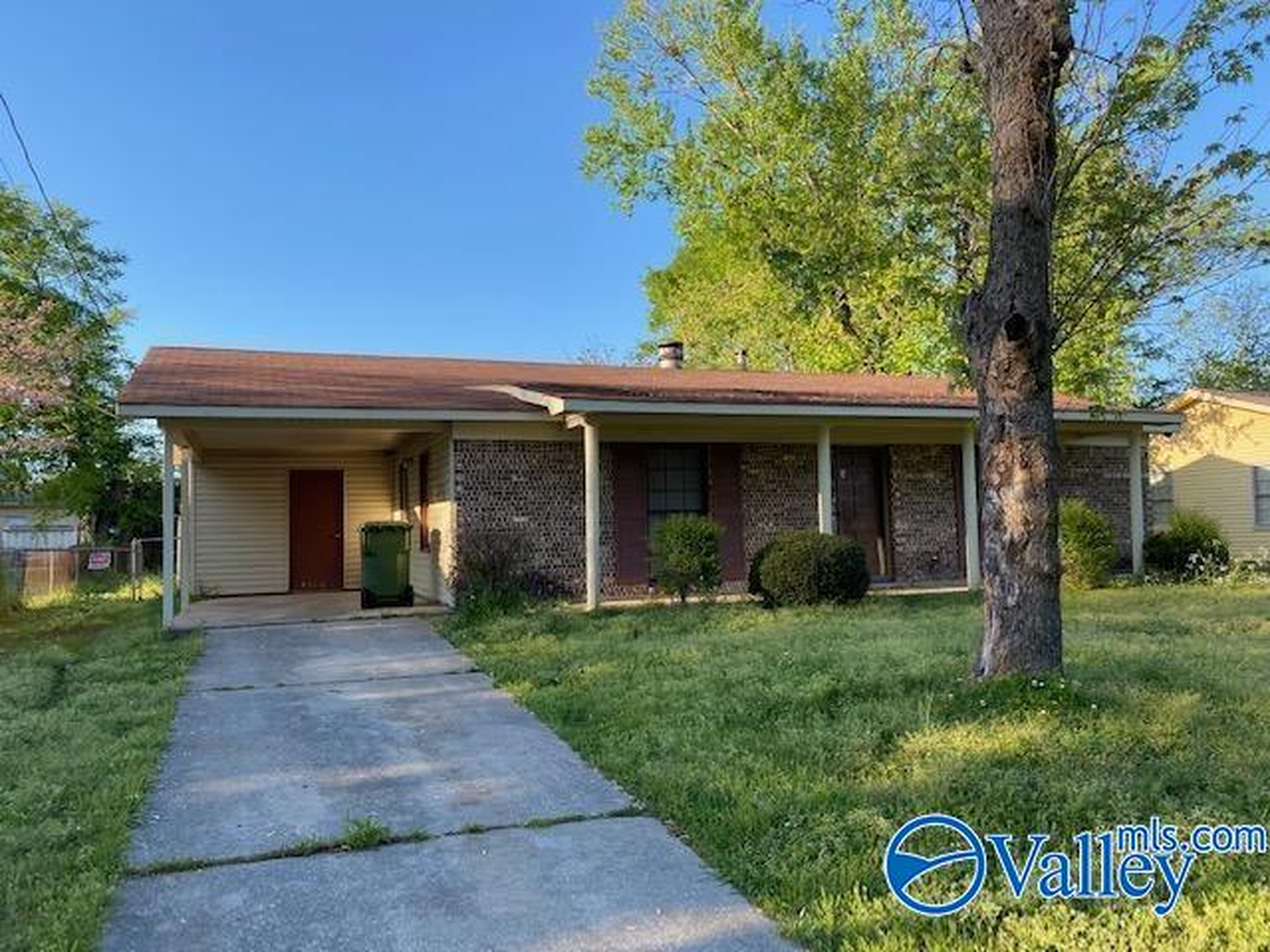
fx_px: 954
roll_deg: +1.1
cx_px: 635
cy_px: 476
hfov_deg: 67.3
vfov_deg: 53.1
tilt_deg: +2.7
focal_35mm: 26
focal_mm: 4.25
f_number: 1.8
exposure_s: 1/767
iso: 32
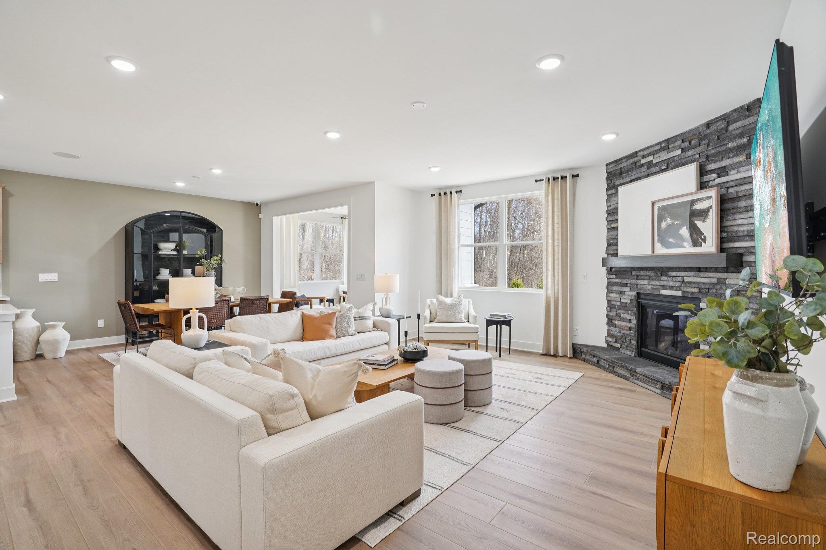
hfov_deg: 96.7
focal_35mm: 16
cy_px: 275
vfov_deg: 73.7
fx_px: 367
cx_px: 413
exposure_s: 1/50
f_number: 8
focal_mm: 16
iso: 400
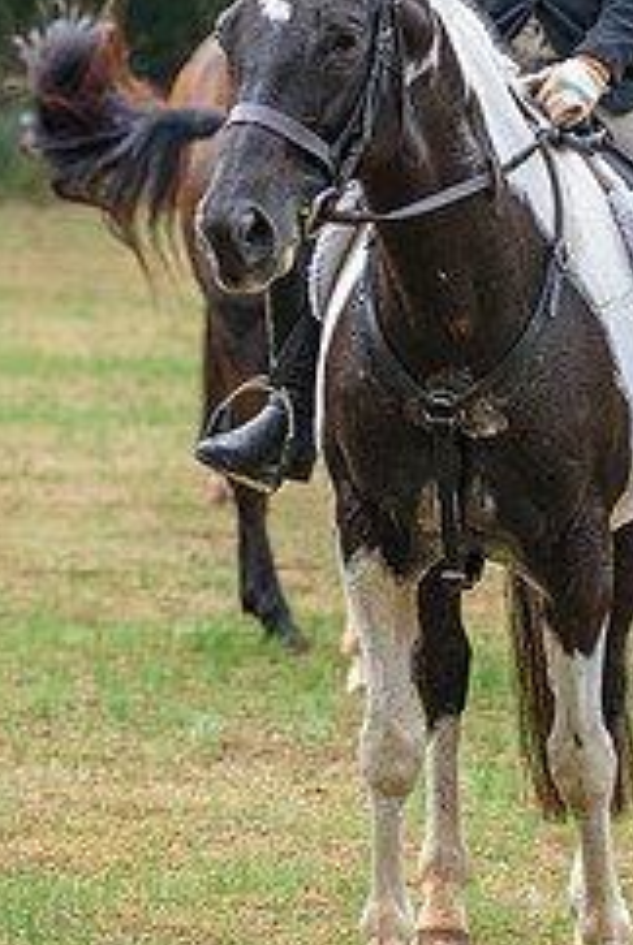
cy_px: 176
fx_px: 8494
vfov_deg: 6.4
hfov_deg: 4.3
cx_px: 492
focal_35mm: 323
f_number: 4
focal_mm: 116
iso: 560
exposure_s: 1/800
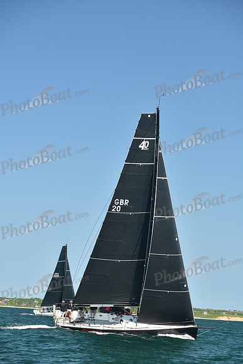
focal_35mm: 70
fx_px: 708
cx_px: 122
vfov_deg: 28.8
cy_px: 182
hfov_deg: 19.5
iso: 320
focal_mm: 70
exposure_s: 1/640
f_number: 5
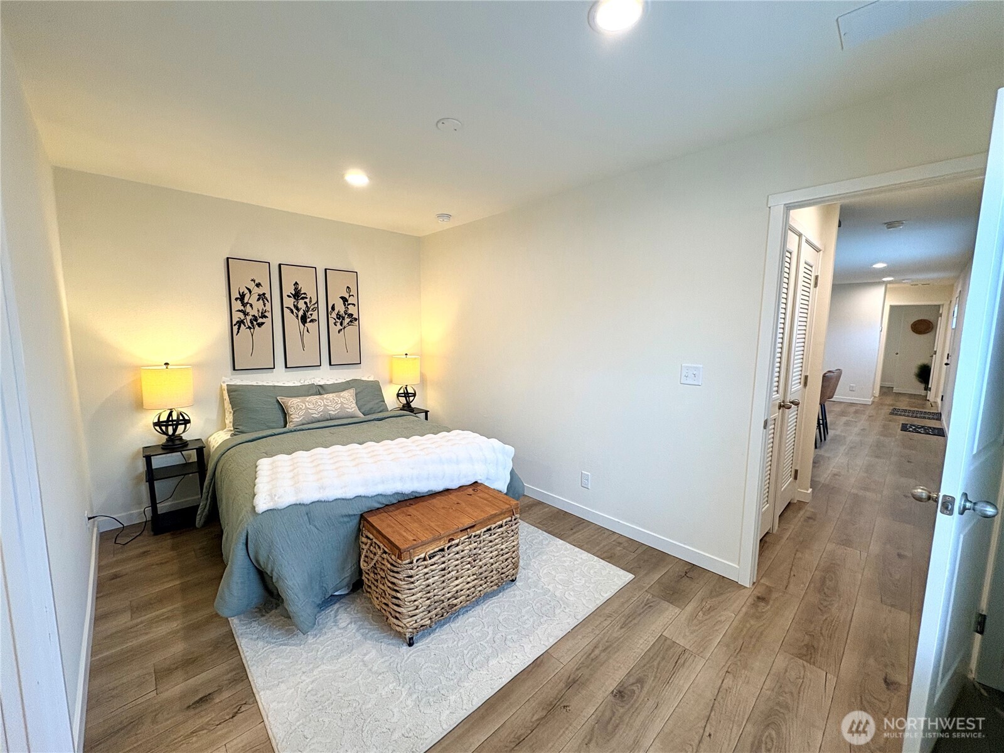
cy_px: 376
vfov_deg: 85.7
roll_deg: -0.7
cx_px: 502
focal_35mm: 14
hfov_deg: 102.1
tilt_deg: -7.7
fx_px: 406
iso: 160
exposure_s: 1/120
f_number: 2.2
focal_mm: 2.22
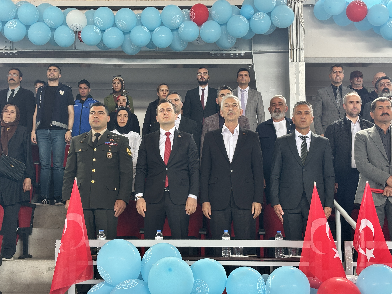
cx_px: 196
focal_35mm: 52
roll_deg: -0.4
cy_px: 147
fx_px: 589
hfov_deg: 36.8
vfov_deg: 28.0
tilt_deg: +8.4
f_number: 1.6
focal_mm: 5.96
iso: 160
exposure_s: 1/47
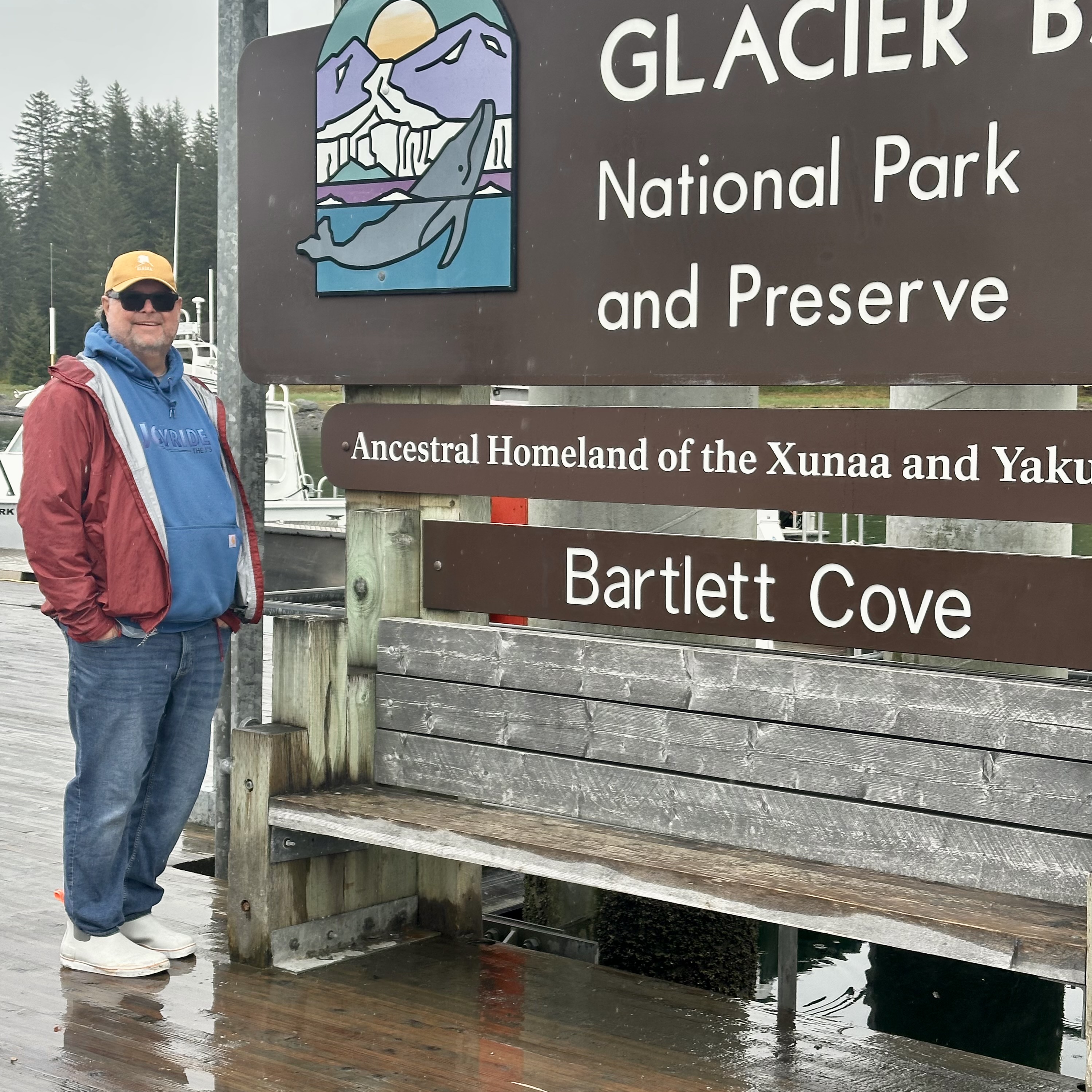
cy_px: 546
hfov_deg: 30.0
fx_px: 2034
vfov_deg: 30.0
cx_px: 545
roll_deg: -1.3
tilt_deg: -4.4
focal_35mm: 57
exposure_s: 1/1107
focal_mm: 6.86
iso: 64
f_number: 1.78
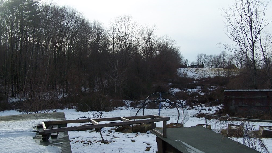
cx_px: 135
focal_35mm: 42
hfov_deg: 48.3
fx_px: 303
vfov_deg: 28.3
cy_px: 84
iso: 80
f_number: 4
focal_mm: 6.3
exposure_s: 1/500
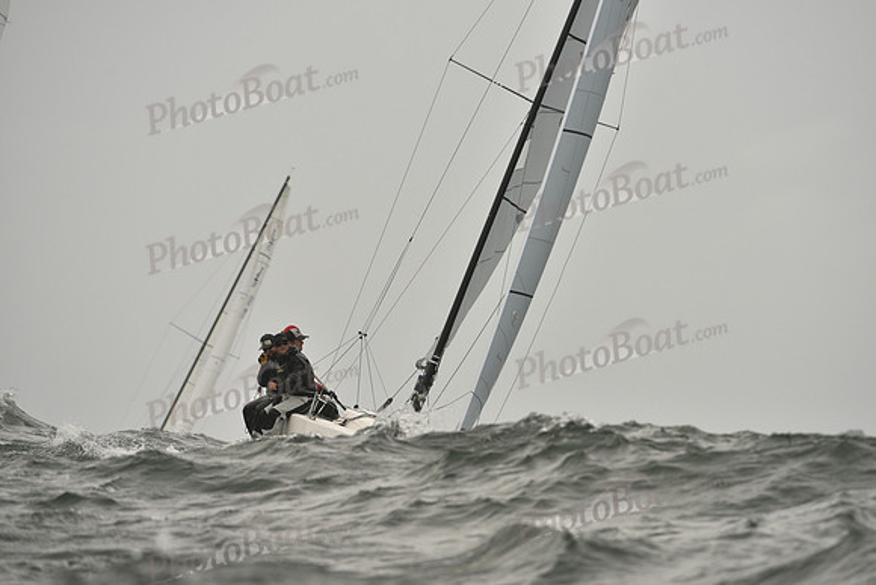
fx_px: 9735
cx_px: 438
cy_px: 292
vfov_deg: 3.4
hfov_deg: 5.2
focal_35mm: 400
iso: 400
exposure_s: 1/1250
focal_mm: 400
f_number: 7.1
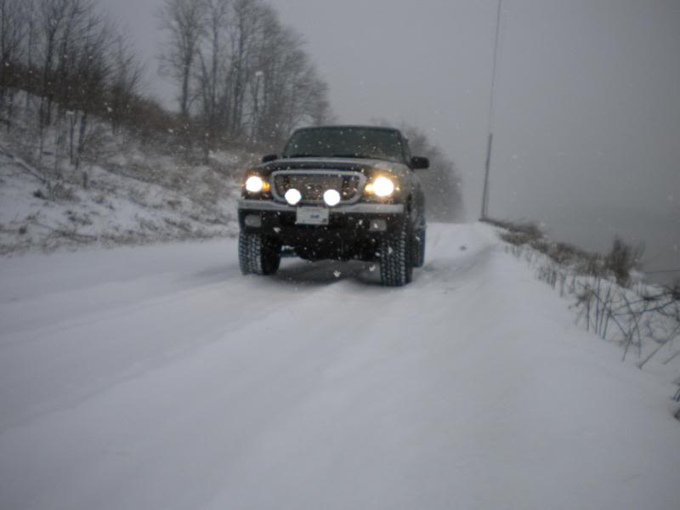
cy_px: 255
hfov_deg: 52.6
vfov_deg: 40.7
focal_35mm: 35
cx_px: 340
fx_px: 688
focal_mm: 6.3
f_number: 3.1
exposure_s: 1/500
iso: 188
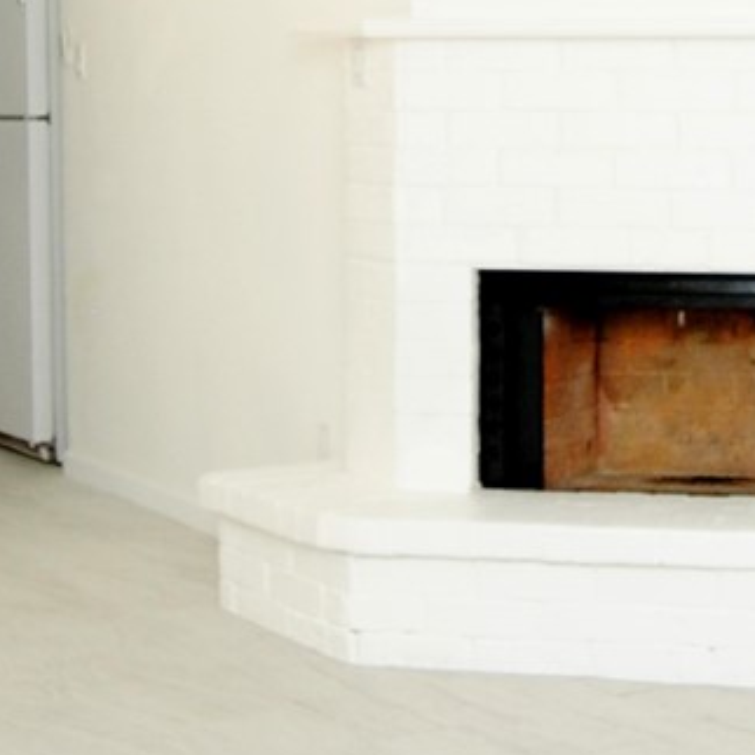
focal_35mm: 86
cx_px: 475
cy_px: 181
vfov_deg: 20.0
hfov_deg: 20.1
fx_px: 2122
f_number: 4
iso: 200
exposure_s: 1/60
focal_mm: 10
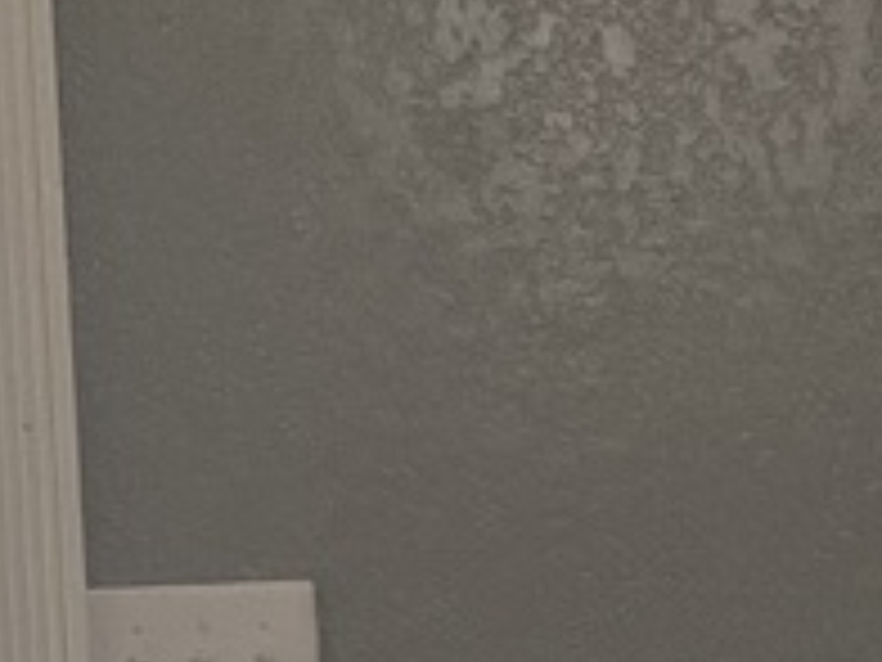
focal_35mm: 191
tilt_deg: -7.1
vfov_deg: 7.7
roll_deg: +0.3
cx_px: 1930
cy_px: 878
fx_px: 4867
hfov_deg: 9.5
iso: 100
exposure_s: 1/121
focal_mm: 5.1
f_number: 1.6
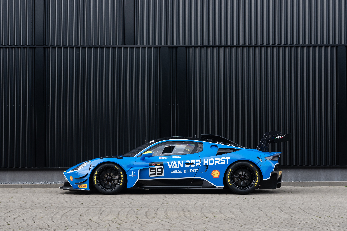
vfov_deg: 19.5
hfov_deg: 28.8
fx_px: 675
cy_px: 116
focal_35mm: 70
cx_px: 174
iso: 400
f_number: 9
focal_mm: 70
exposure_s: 1/30
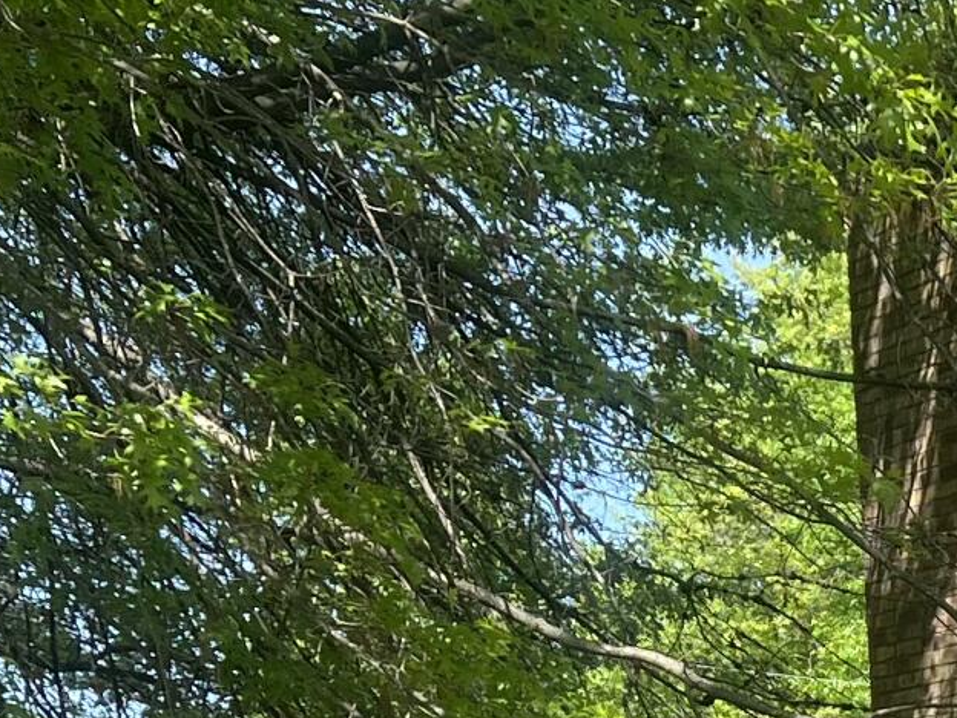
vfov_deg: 11.0
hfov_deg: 14.8
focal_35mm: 125
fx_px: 3456
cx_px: 1396
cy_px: 1356
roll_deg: +2.6
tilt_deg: -5.3
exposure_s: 1/1751
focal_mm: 5.7
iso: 50
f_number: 1.5
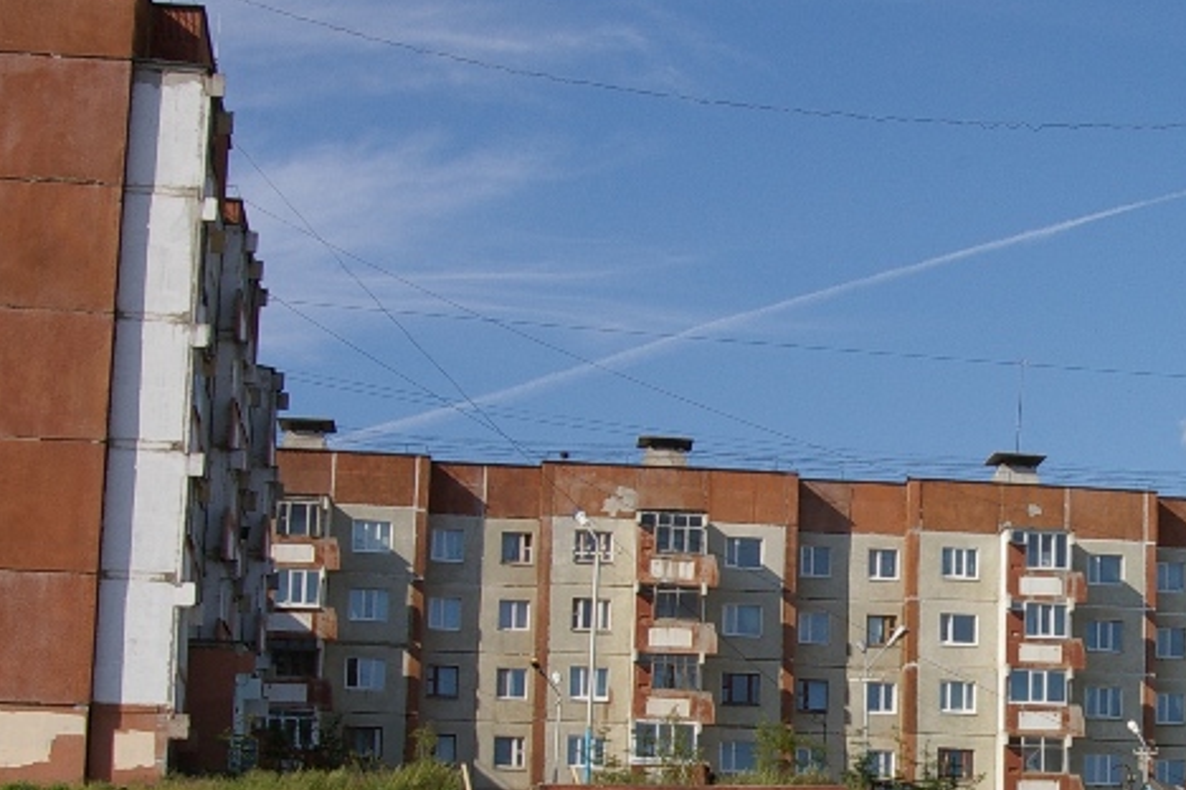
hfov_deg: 21.0
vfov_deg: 14.3
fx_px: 3133
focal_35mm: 95
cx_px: 1072
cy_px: 624
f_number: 16
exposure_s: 1/180
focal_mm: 29
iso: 200
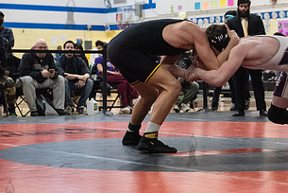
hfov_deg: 17.9
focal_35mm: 114
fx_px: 913
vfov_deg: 12.0
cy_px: 58
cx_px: 192
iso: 8000
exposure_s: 1/500
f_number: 3.2
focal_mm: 60
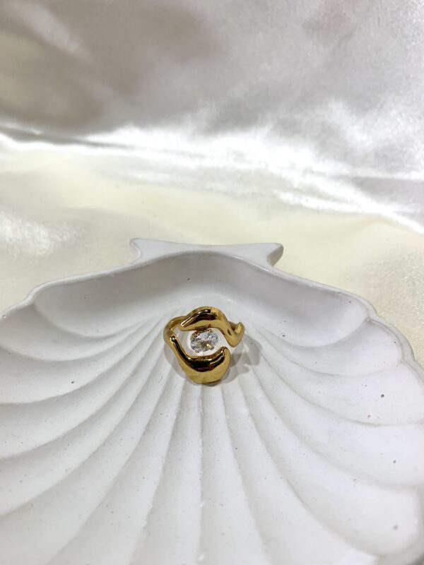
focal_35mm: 26
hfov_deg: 53.1
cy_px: 282
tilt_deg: -42.2
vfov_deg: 67.3
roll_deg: -0.5
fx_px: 425
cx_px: 212
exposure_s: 1/100
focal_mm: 4.25
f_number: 1.8
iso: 80
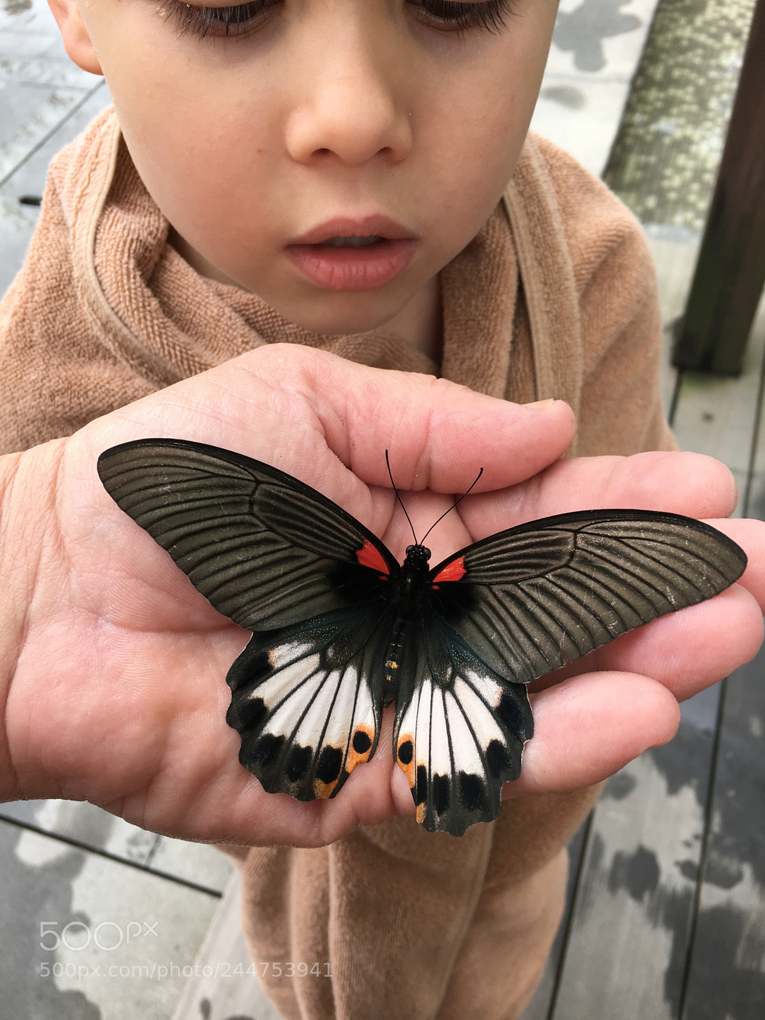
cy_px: 510
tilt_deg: -51.7
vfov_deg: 61.7
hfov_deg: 48.2
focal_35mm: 29
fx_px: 855
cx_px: 382
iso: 25
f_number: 2.2
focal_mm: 4.15
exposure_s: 1/232
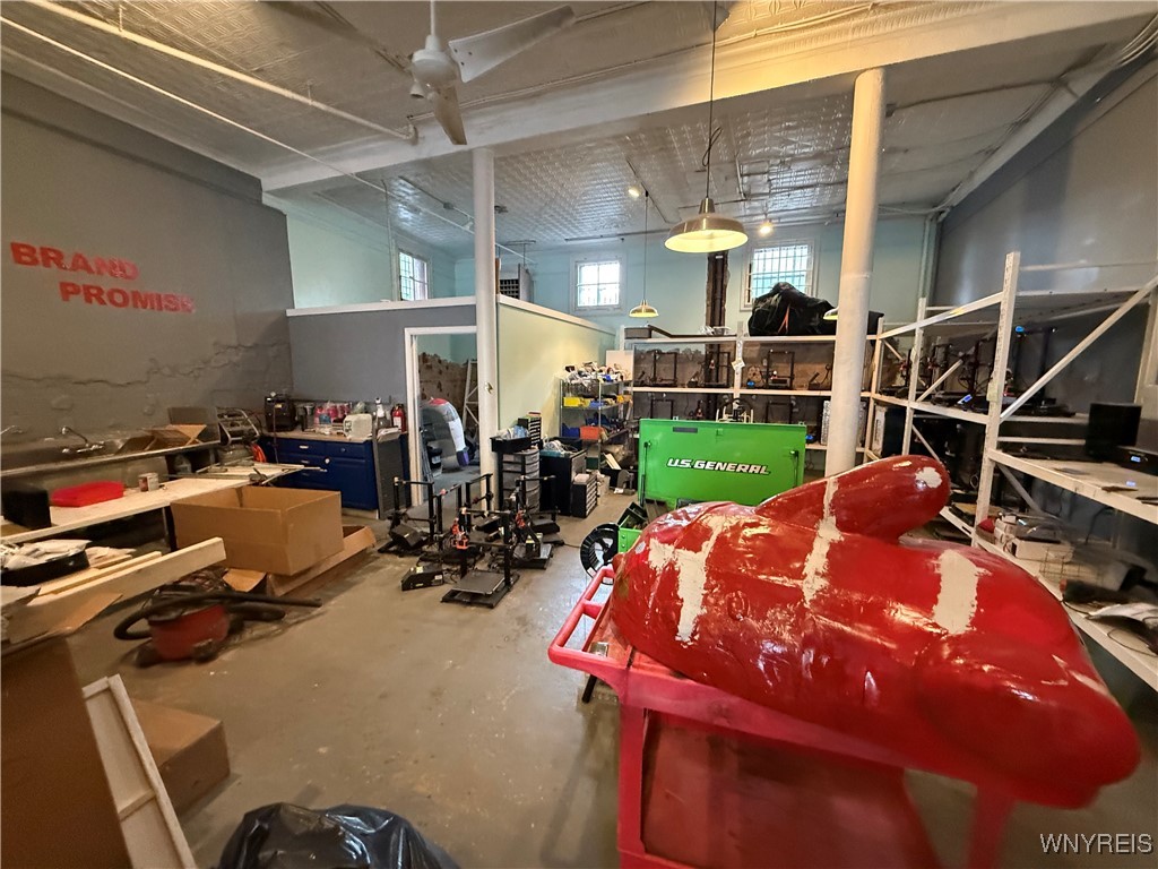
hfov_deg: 102.1
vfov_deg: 85.7
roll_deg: +0.8
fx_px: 468
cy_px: 434
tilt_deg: -7.3
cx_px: 579
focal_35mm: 14
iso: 1000
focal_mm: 2.22
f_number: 2.2
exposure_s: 1/60
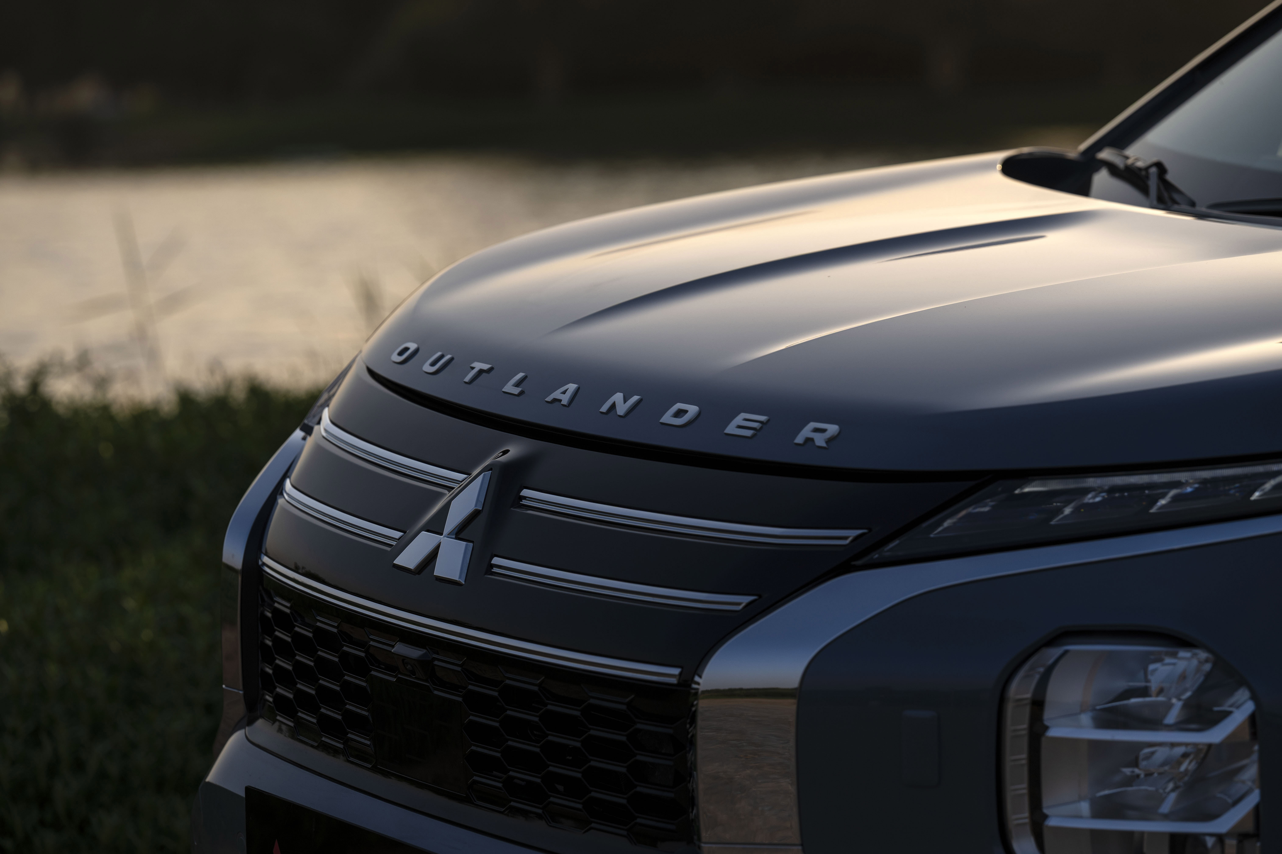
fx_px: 5341
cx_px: 641
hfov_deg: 13.7
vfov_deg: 9.1
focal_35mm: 150
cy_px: 427
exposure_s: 1/1000
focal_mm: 150
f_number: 4.5
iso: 80
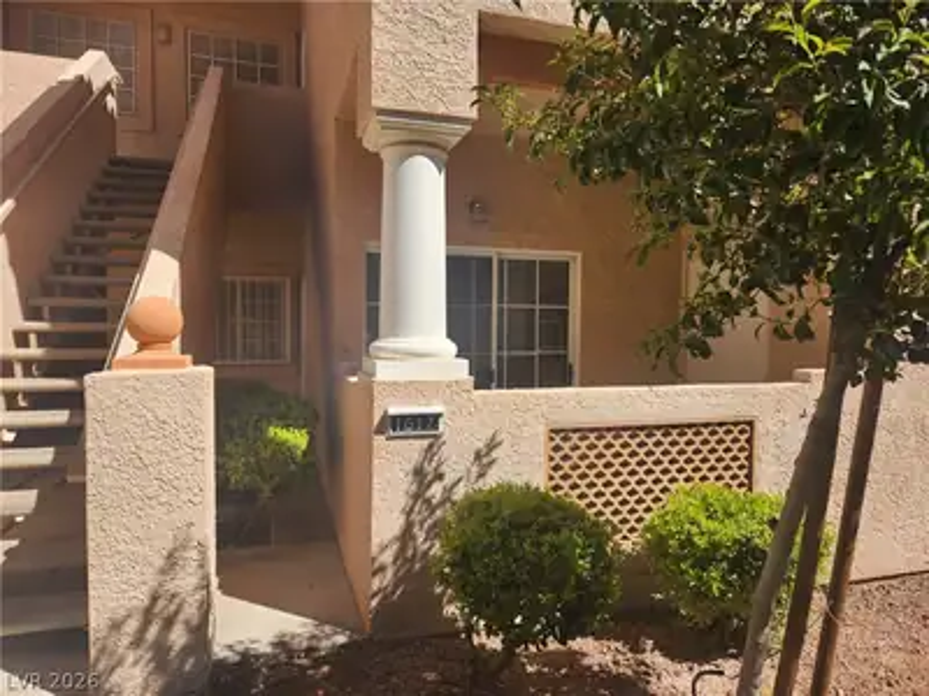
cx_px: 464
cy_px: 348
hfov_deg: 73.9
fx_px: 617
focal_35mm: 23
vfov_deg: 58.9
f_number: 1.8
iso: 20
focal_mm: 5.4
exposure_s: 1/1449
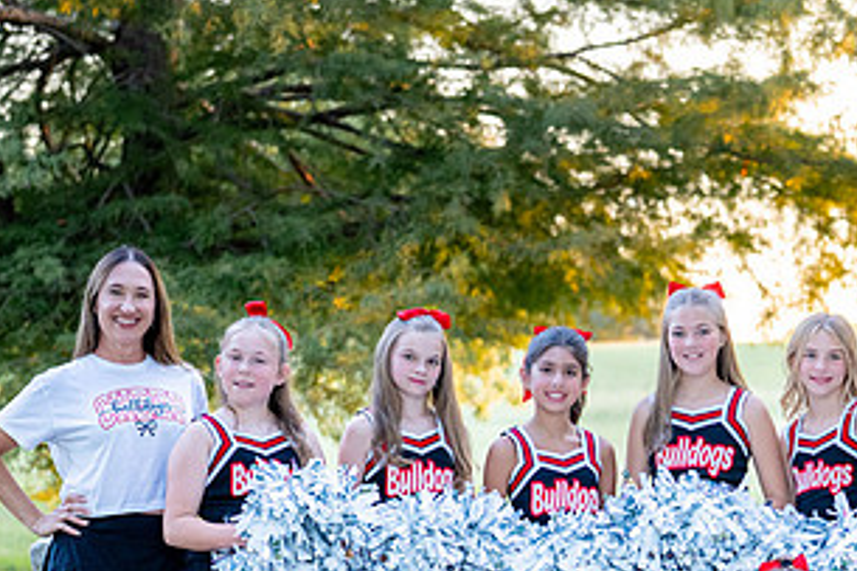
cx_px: 639
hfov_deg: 15.2
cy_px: 532
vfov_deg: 10.2
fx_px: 3188
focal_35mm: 134
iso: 800
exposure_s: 1/400
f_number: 2.2
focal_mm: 50
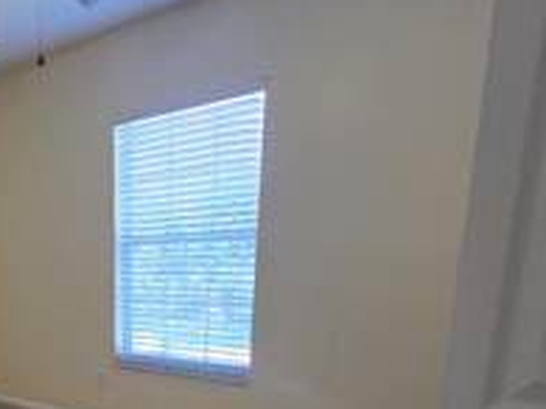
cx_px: 8
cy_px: 385
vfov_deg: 40.1
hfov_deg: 47.8
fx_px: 504
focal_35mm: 32
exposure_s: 1/60
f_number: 2.2
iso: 64
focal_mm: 2.2
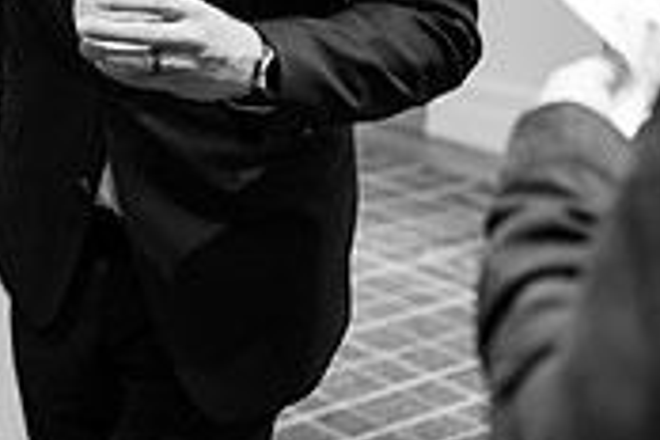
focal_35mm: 80
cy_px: -13
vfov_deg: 16.7
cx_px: -91
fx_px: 1467
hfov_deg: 23.6
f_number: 1.4
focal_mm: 24
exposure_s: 1/30
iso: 320
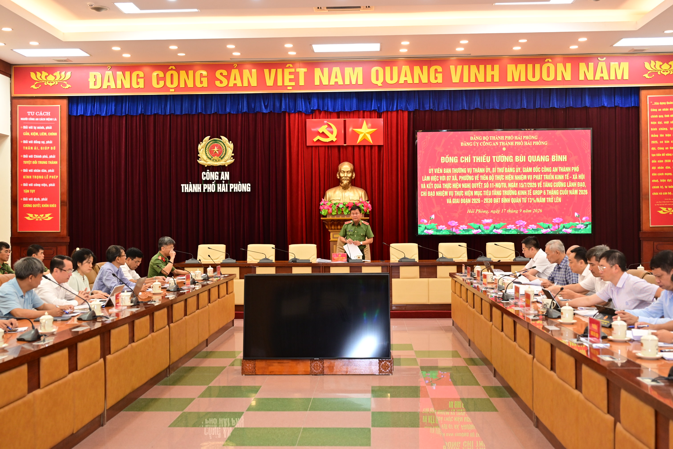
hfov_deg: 47.4
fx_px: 766
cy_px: 224
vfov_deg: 32.6
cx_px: 336
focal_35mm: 41
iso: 1600
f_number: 4
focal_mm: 41
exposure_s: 1/160
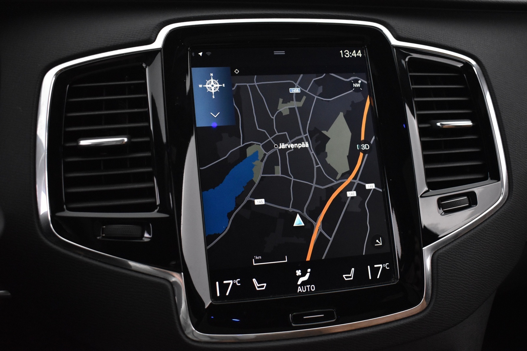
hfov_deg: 47.9
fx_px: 593
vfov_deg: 33.0
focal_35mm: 40
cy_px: 176
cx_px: 264
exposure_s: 1/40
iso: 3200
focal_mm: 27
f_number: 4
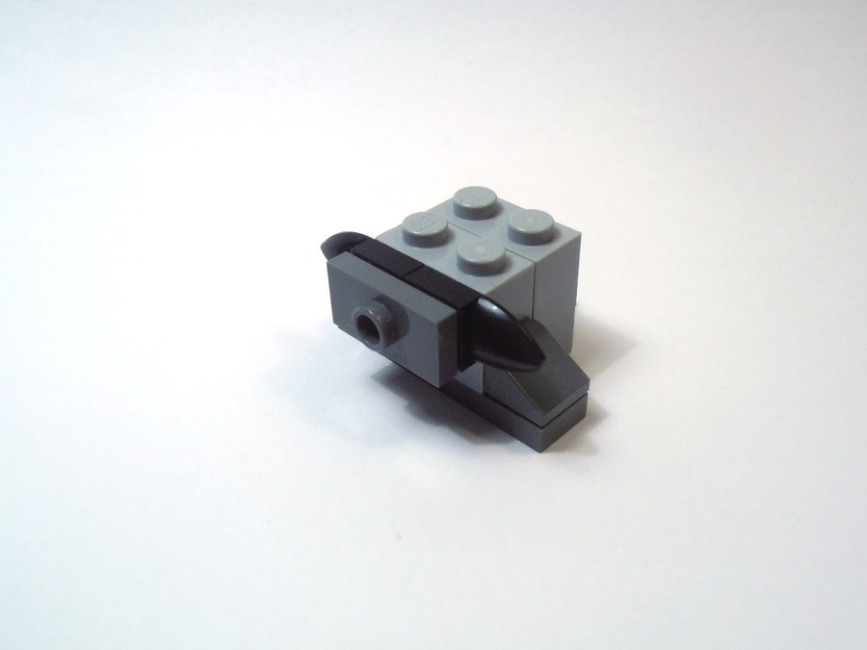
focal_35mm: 37
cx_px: 434
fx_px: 927
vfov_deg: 38.7
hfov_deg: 50.1
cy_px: 325
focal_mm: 6.61
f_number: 3.9
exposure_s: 1/250
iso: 80
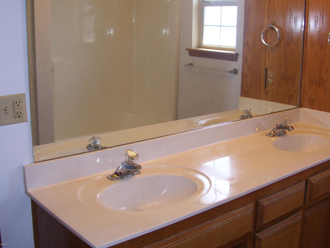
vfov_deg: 33.5
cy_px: 109
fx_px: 410
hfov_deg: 43.9
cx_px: 170
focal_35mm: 43
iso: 80
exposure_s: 1/60
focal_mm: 6
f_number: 2.7
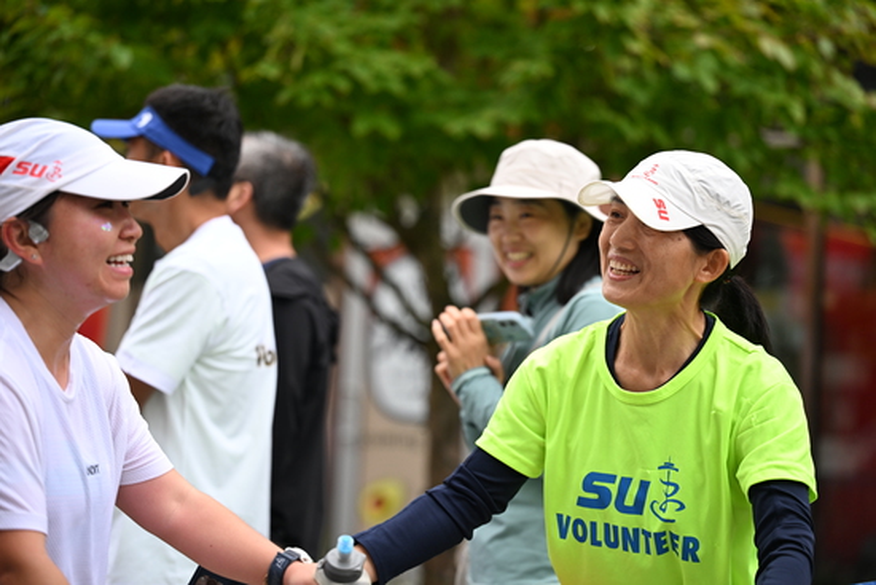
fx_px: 2507
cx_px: 438
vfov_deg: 13.3
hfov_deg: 19.8
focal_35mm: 103
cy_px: 292
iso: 640
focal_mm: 103
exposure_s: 1/2000
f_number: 2.8
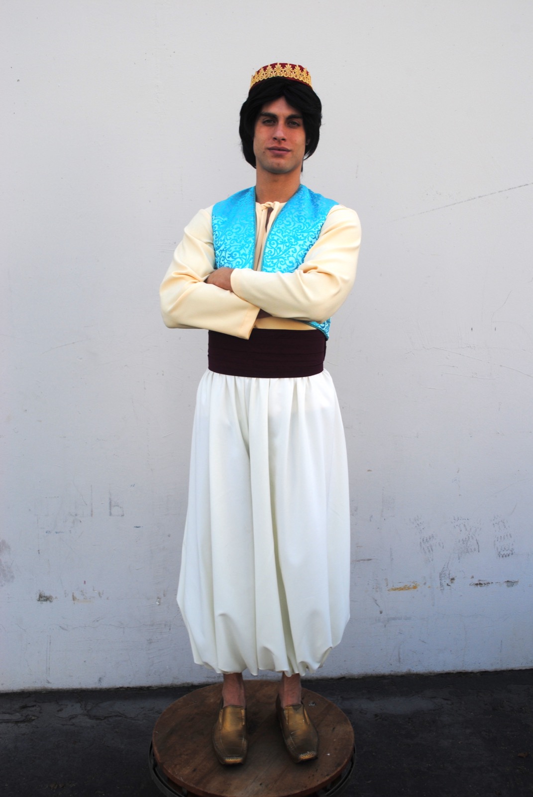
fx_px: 797
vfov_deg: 53.1
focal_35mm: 36
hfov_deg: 37.0
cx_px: 266
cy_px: 398
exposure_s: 1/160
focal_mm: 24
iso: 100
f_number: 6.3
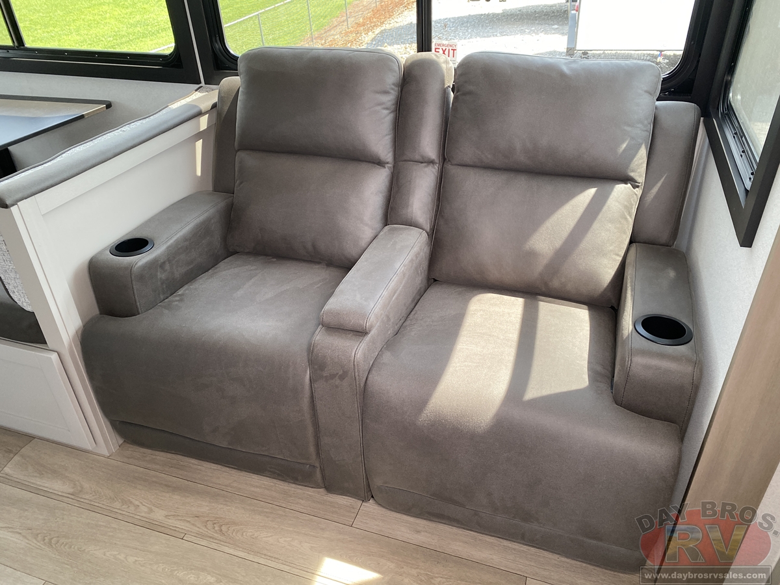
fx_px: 586
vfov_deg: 53.1
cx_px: 390
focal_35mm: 26
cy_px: 292
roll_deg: +4.3
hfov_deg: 67.3
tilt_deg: -31.1
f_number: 1.8
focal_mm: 4.25
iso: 125
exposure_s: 1/109
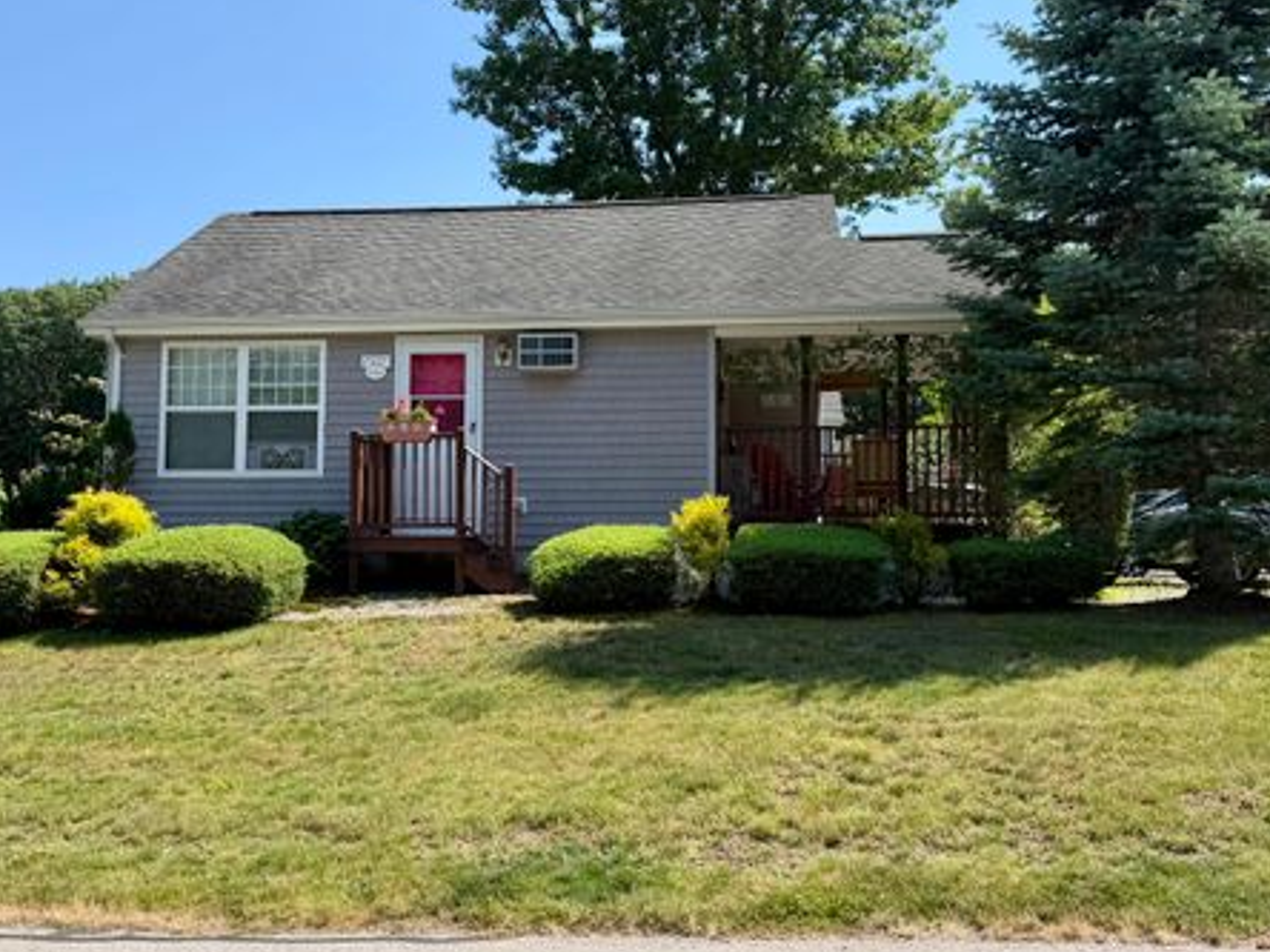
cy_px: 456
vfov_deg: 51.3
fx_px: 991
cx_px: 575
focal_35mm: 27
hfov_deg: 65.2
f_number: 1.78
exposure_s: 1/3279
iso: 80
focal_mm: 6.76
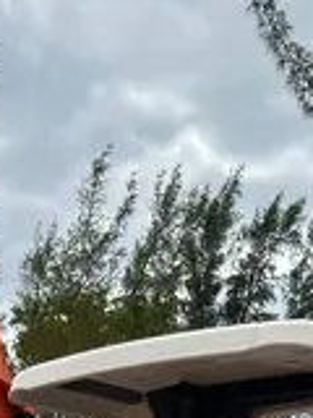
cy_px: 764
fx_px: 1435
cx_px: 52
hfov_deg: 12.4
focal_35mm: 119
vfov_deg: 14.5
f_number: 1.5
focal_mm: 5.7
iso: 50
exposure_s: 1/3460
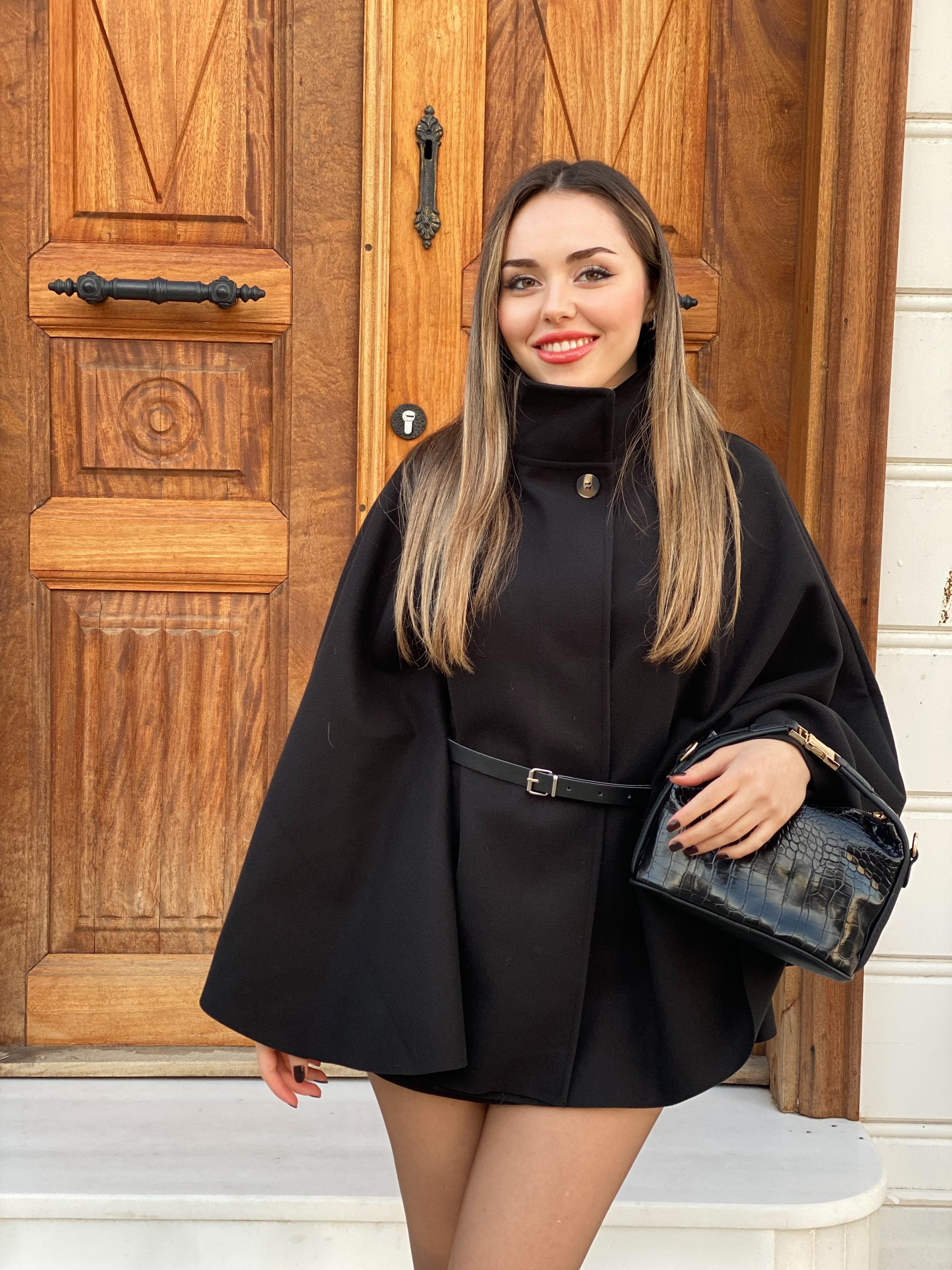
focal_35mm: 52
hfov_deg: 28.0
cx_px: 476
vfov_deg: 36.8
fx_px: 1907
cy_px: 635
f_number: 2
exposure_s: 1/122
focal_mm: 6
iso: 50
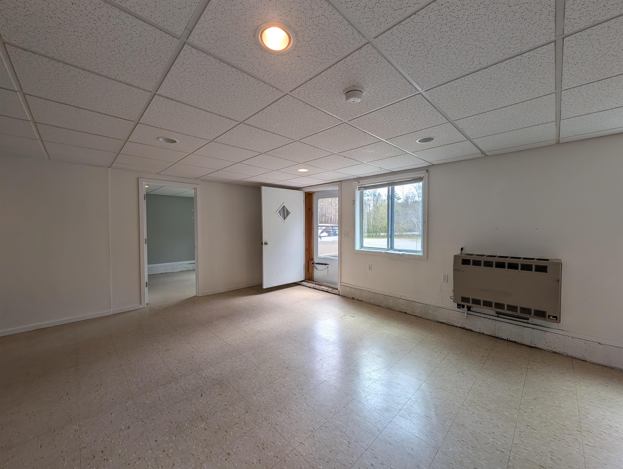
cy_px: 234
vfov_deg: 94.6
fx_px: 216
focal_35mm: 12
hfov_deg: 110.5
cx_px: 312
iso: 46
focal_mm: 2.02
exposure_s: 1/346
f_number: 1.7
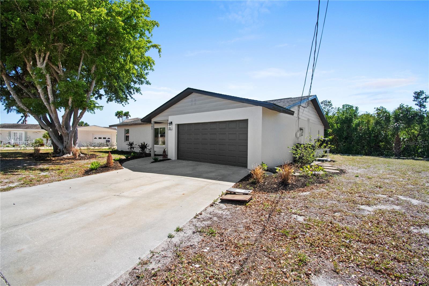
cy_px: 143
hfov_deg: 100.4
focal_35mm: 15
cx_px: 214
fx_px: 179
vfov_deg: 77.3
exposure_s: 1/1000
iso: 800
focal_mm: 10
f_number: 7.1
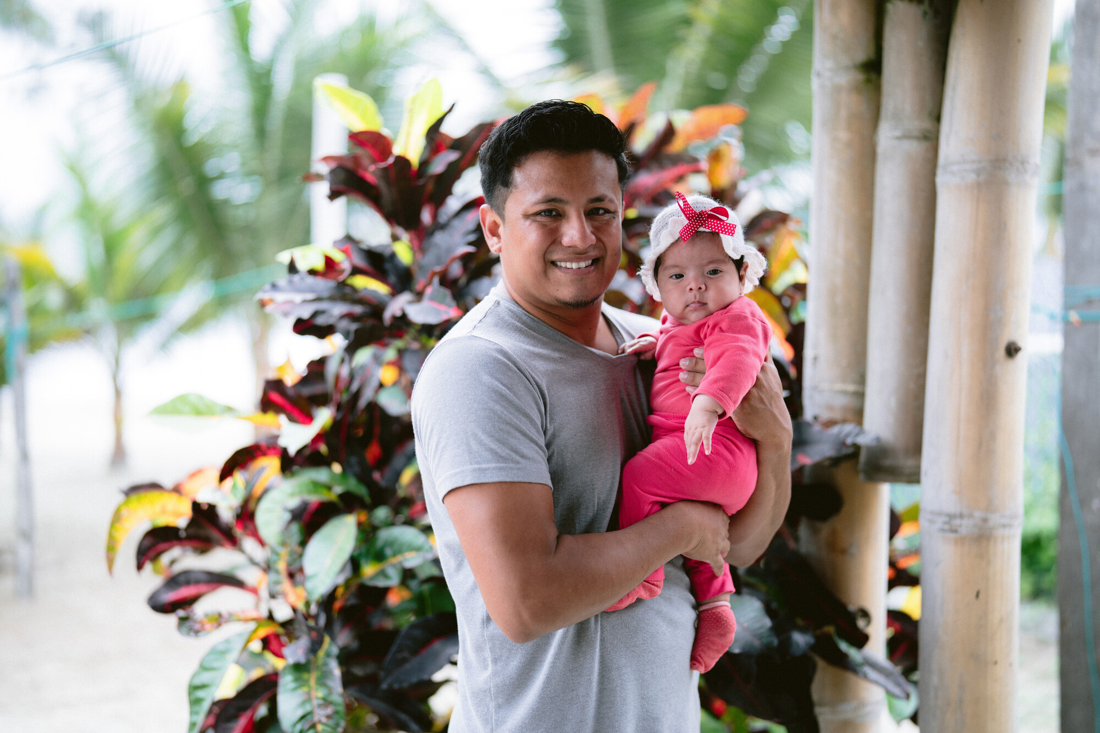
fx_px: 1528
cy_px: 366
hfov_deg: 39.6
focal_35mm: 50
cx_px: 550
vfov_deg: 27.0
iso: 250
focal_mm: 50
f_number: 1.4
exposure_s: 1/640
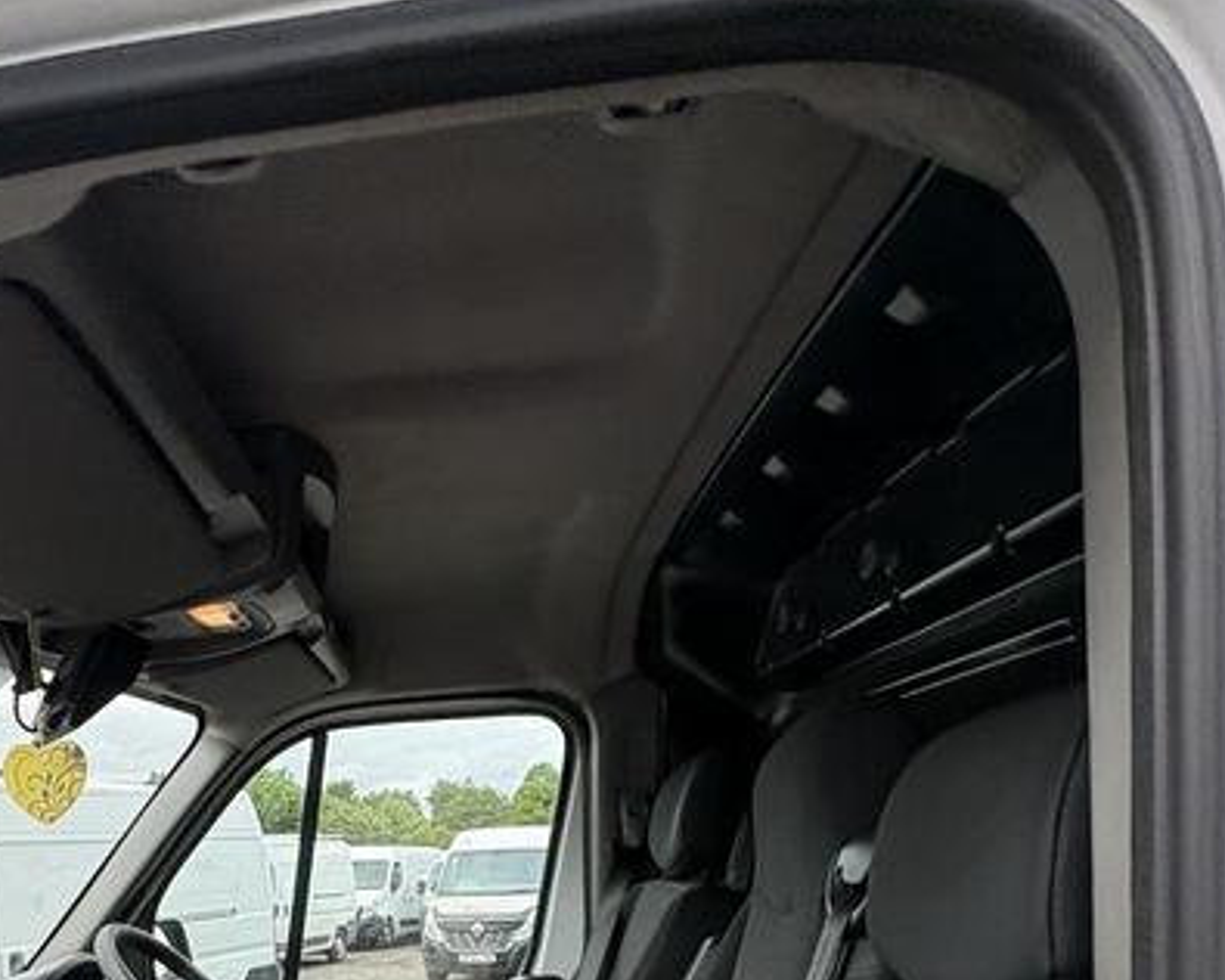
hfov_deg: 54.8
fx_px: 1124
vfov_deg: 40.4
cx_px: 326
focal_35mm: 31
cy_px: 1011
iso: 50
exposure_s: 1/351
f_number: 2.2
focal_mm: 2.22
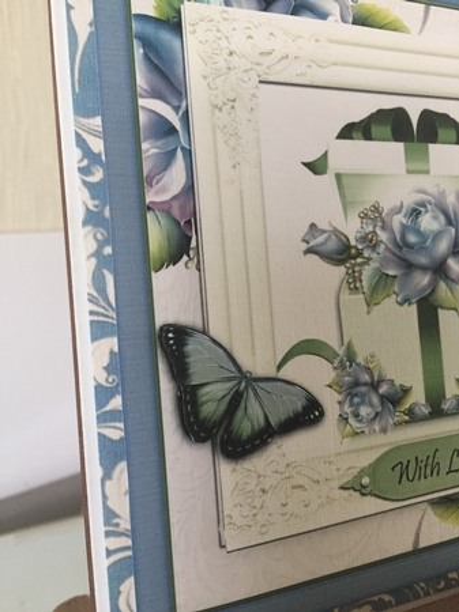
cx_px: 230
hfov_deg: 48.2
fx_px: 513
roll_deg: -2.1
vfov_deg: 61.7
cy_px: 306
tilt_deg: -11.3
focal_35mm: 29
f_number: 2.2
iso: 200
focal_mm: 4.15
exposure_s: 1/33
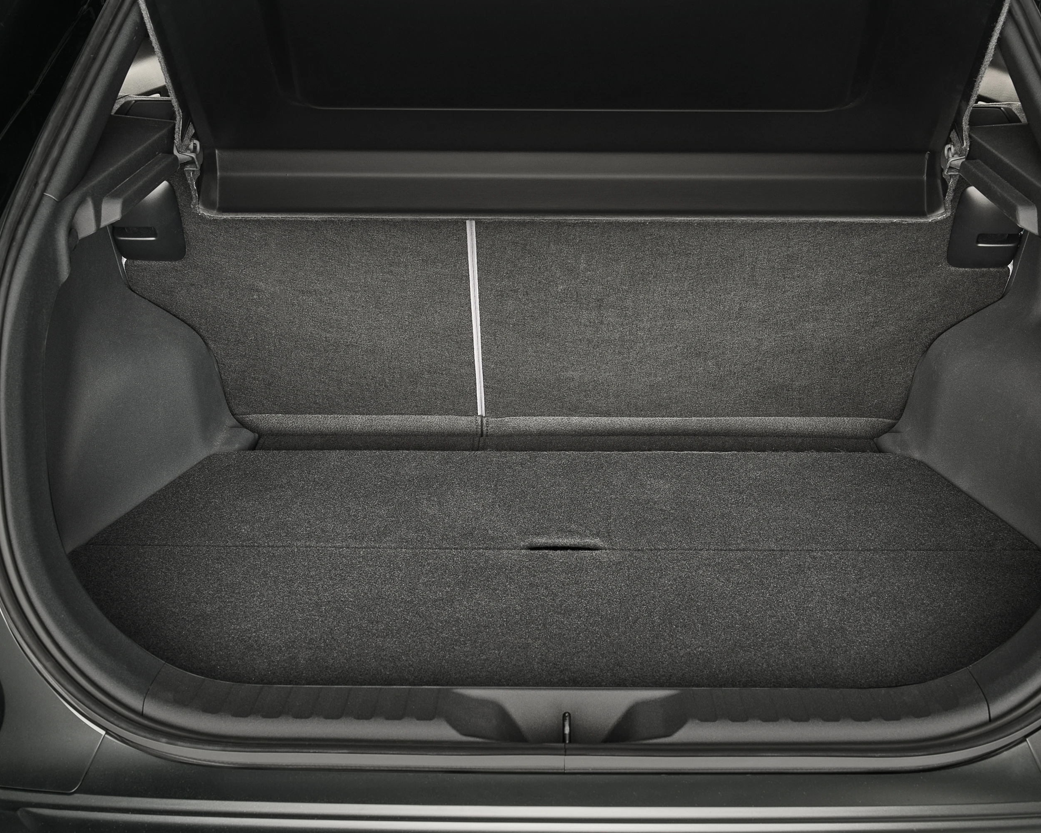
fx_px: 1602
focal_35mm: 52
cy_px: 415
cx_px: 566
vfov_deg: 29.1
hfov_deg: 36.0
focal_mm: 46
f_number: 13
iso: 100
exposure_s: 13
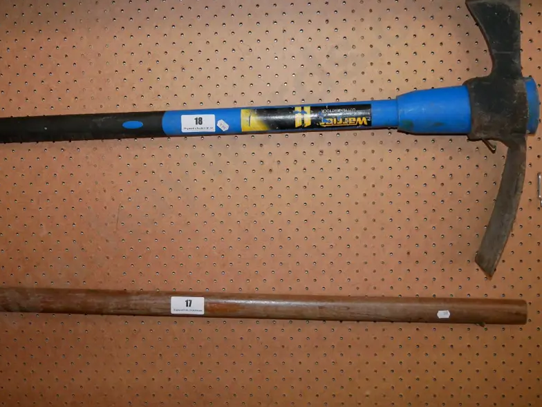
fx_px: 736
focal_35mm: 47
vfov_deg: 30.7
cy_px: 144
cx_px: 232
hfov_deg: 40.3
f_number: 3.9
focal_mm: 18
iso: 3200
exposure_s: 1/60
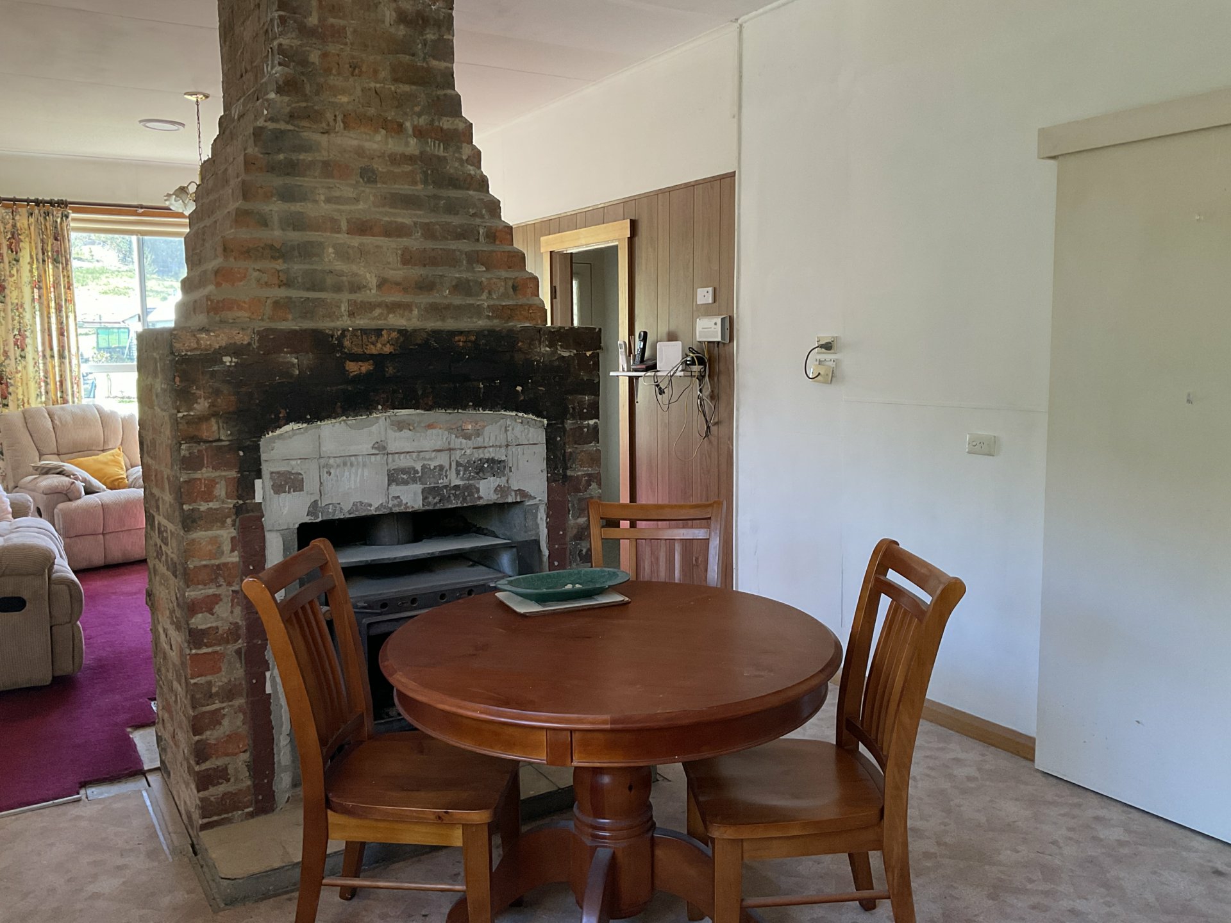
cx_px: 616
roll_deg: +0.3
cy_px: 462
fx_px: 1031
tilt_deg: -6.8
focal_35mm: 29
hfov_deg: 61.7
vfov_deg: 48.2
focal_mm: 3
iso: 64
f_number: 1.8
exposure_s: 1/100
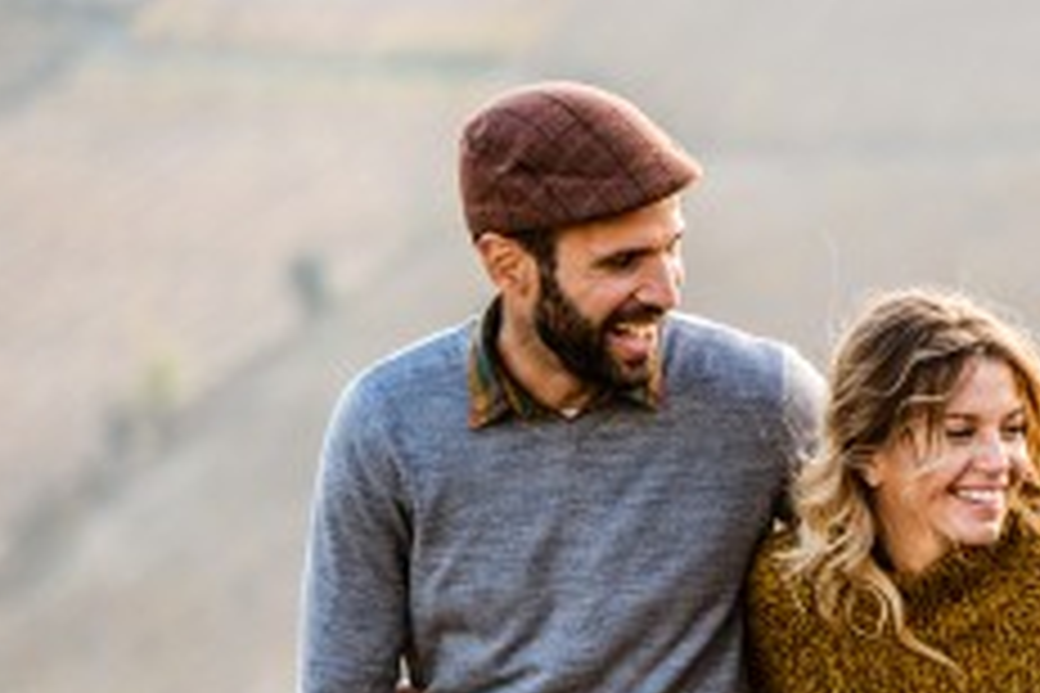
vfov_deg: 5.2
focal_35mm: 265
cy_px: 860
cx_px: 1297
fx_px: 7655
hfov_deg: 7.7
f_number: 1.8
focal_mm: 85
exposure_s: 1/640
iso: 100
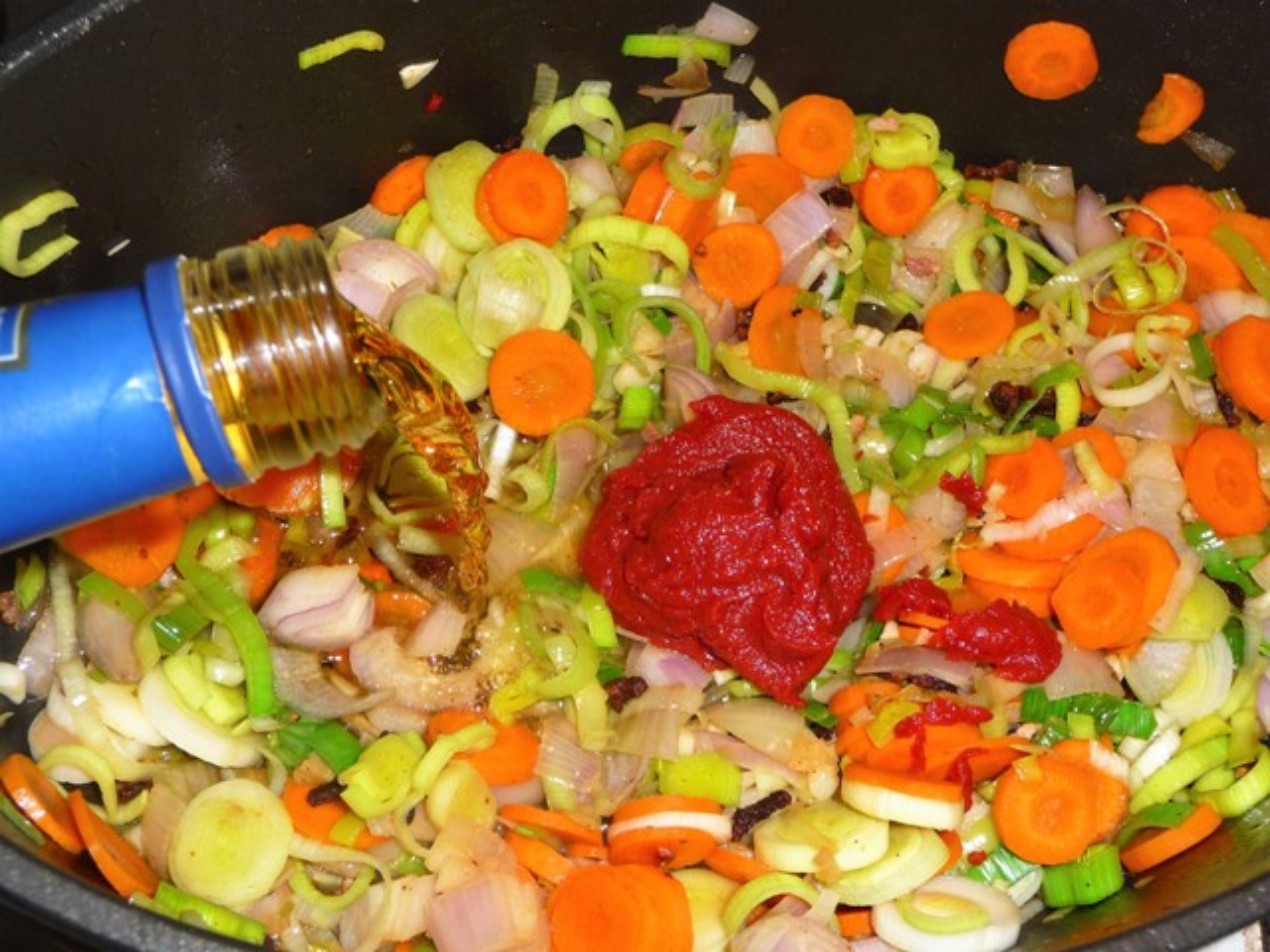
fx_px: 1578
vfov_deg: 33.6
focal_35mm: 43
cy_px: 476
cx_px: 635
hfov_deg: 43.9
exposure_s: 1/30
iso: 100
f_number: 4
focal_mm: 7.1
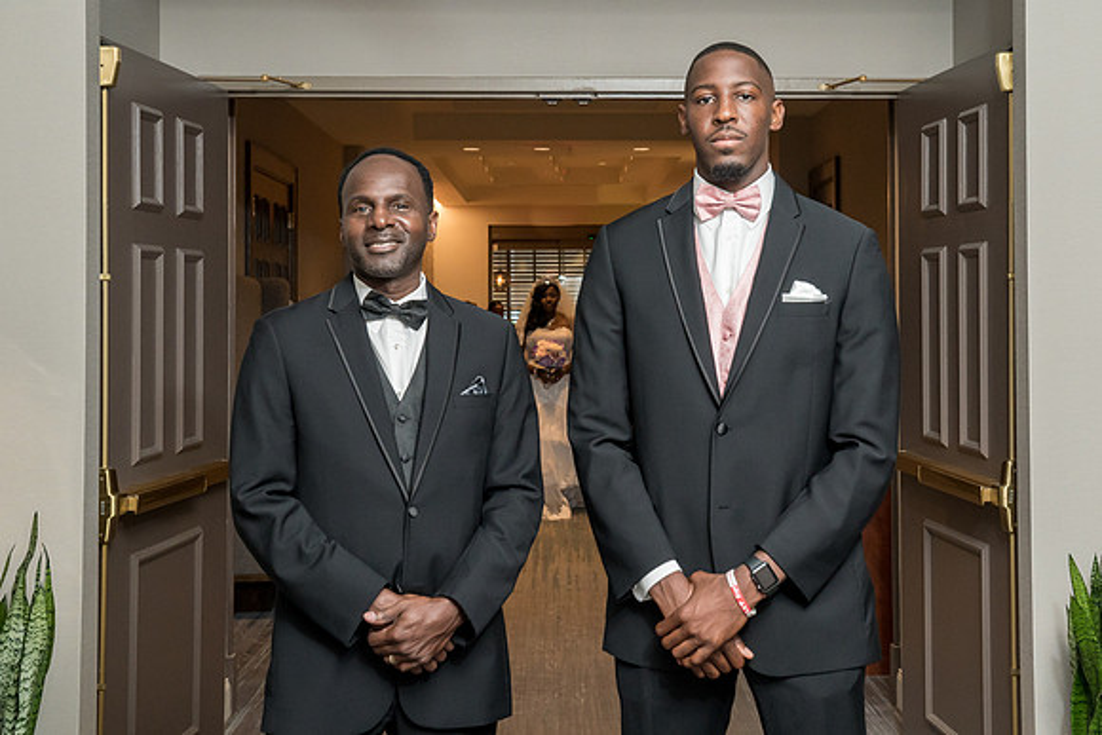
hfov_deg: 36.5
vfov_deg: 24.8
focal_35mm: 54
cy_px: 281
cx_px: 622
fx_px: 1667
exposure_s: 1/200
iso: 2000
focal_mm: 44
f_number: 7.1
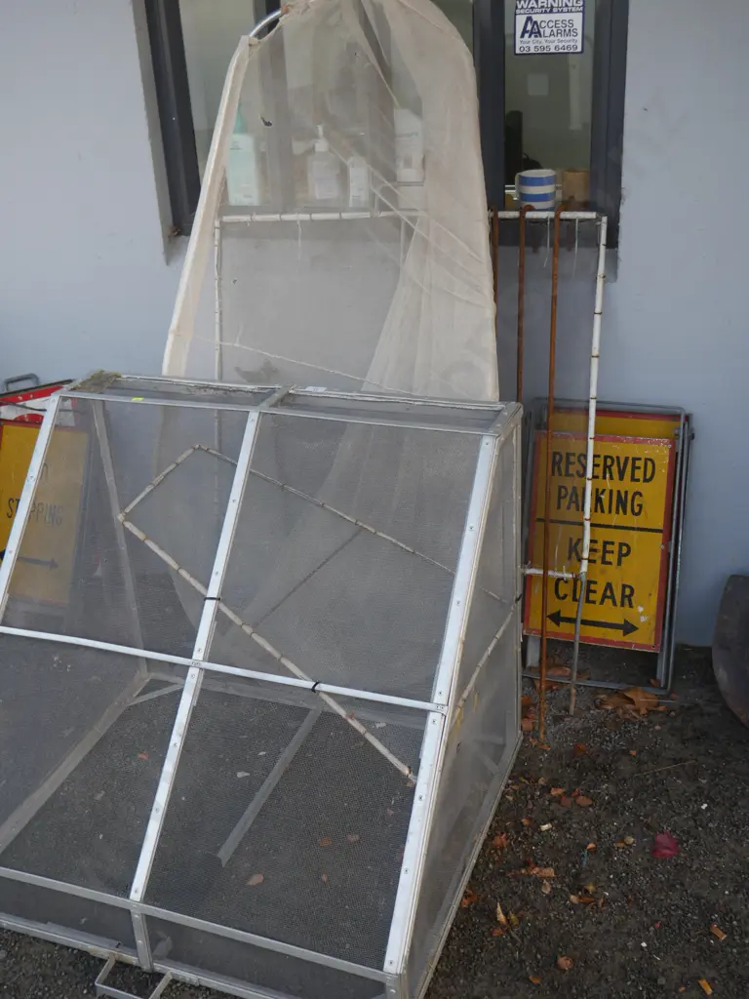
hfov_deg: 37.7
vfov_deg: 49.0
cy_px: 500
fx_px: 1096
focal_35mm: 38
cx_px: 374
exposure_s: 1/100
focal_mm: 19
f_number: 4.1
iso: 200
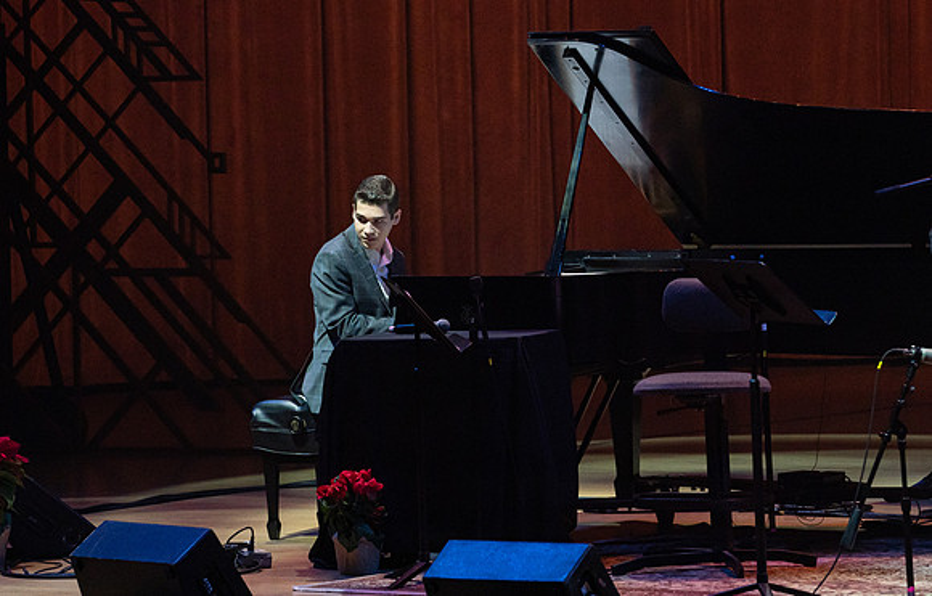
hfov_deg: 7.3
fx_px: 7272
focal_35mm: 284
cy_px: 232
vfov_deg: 4.7
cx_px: 381
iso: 2500
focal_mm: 200
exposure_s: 1/250
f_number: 6.3
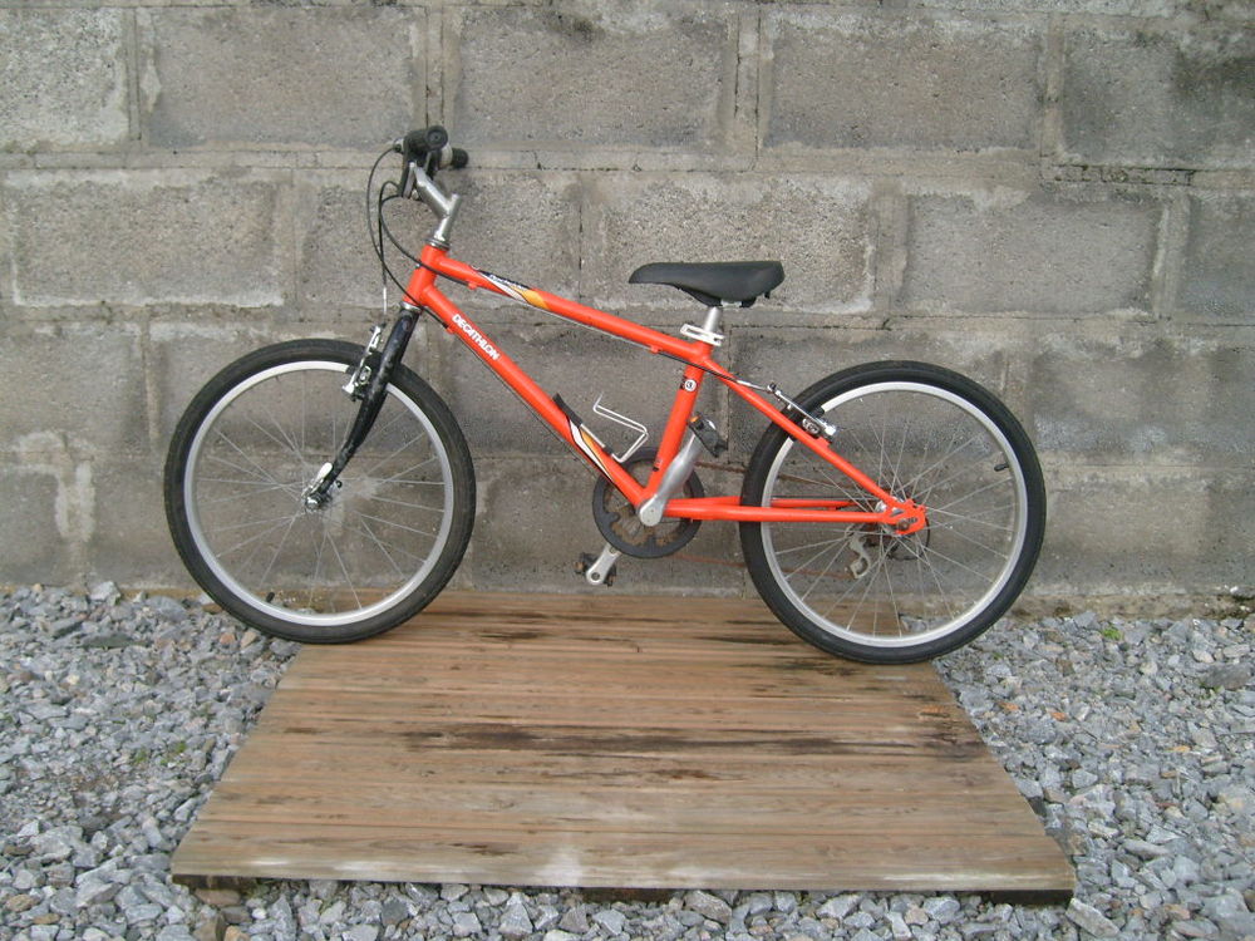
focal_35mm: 35
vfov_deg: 40.7
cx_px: 628
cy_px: 470
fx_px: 1269
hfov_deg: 52.6
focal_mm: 5.8
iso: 80
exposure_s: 1/90
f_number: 7.1
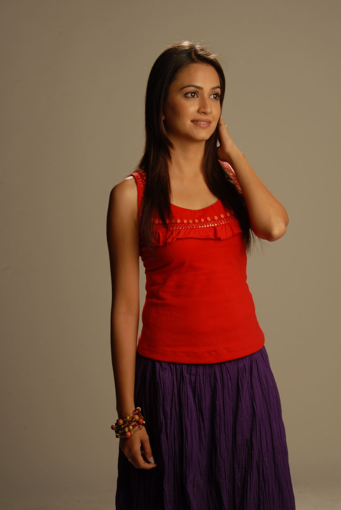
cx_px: 170
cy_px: 255
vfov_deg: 26.0
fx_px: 1105
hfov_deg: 17.5
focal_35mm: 78
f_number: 16
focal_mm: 52
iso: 100
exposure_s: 1/160
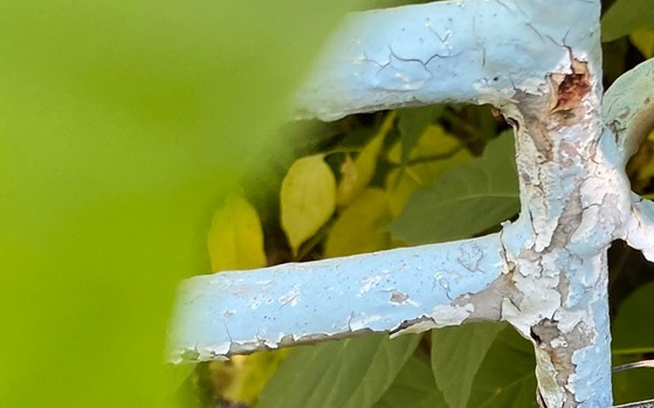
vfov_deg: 16.7
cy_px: 611
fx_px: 1265
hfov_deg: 27.3
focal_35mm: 71
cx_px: 656
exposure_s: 1/113
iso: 125
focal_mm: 4.25
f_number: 1.8
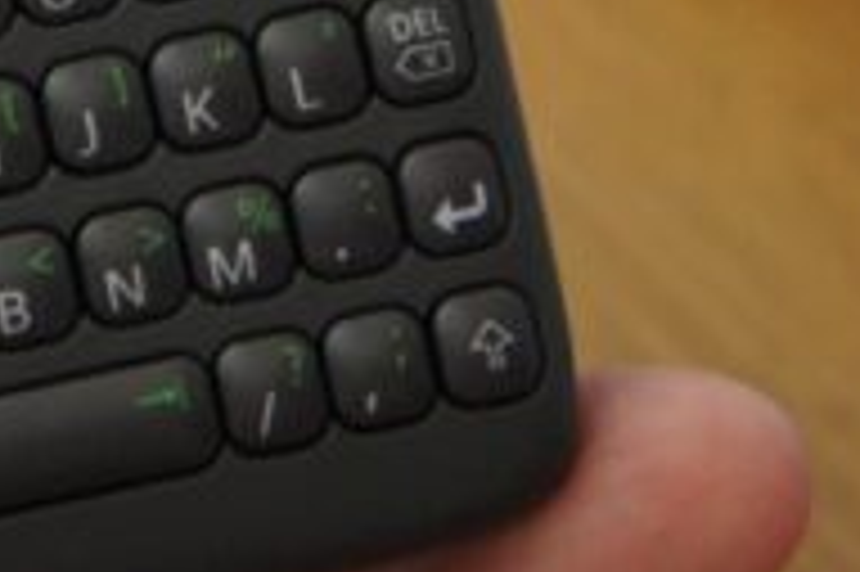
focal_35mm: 314
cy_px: -390
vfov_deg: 4.3
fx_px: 7494
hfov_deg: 6.5
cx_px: -234
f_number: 5
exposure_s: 1/80
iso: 640
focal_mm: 50
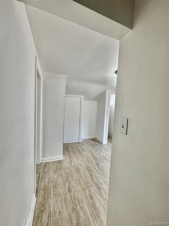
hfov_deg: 85.7
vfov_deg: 102.1
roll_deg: -1.8
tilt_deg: -4.3
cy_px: 113
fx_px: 91
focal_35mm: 14
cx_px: 84
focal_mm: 2.22
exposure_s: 1/120
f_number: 2.2
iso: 160
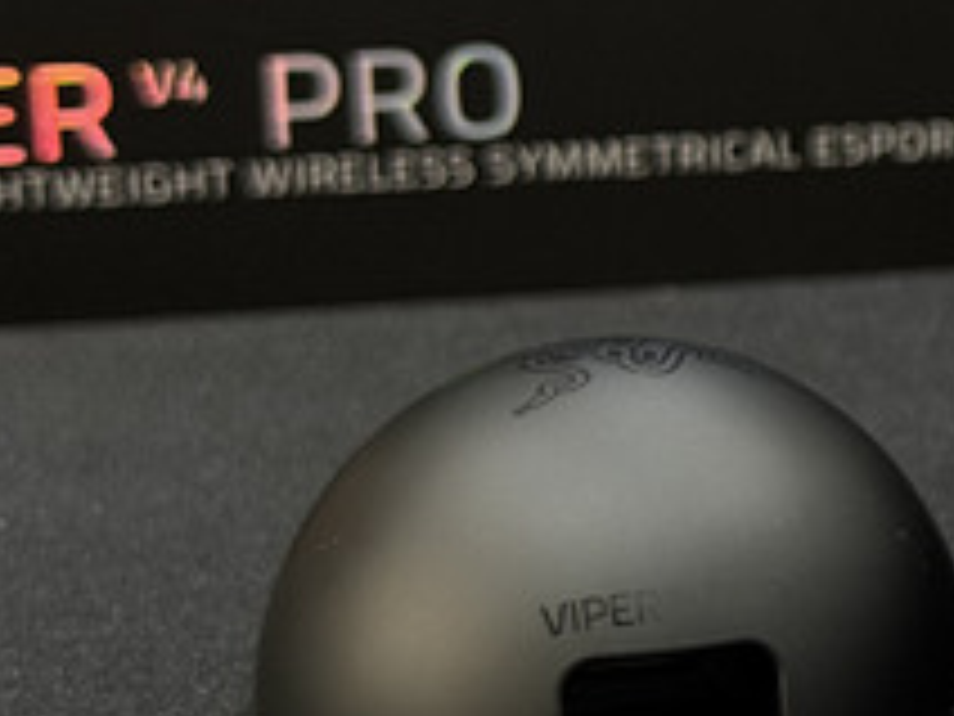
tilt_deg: -13.0
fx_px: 3748
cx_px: 1552
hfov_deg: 13.4
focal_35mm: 136
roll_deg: +0.6
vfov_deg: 10.9
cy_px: 178
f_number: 1.78
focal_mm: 6.76
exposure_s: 1/40
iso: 200
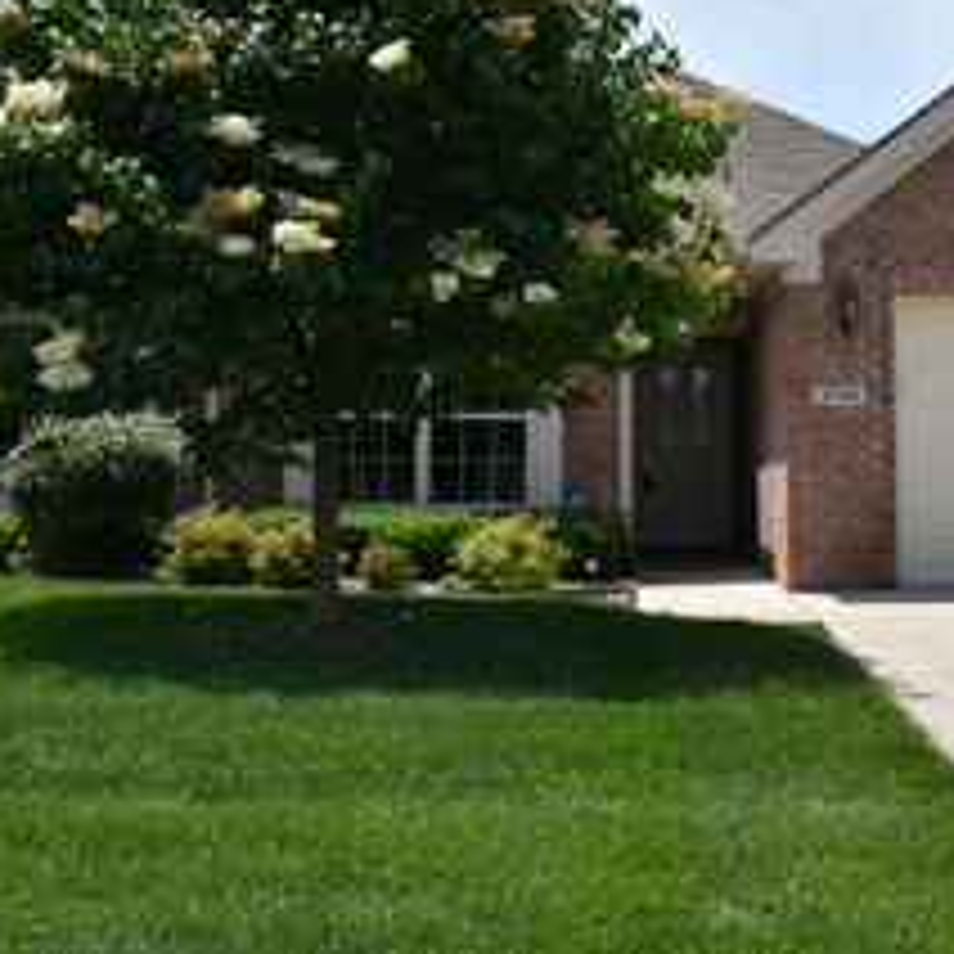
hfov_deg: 30.7
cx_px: 796
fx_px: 1684
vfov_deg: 31.0
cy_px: 223
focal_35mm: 54
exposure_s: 1/250
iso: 100
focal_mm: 18
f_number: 9
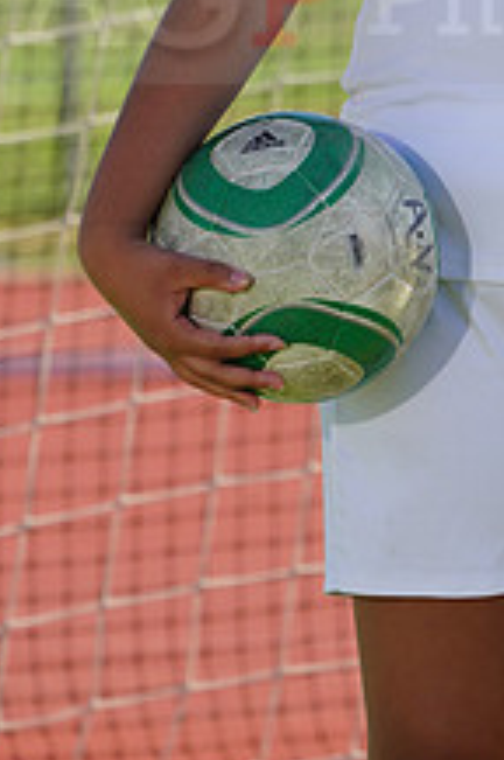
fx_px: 17906
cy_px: -28
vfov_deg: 2.4
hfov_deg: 1.6
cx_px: 623
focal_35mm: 850
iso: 200
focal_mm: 318
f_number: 11
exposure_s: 1/250
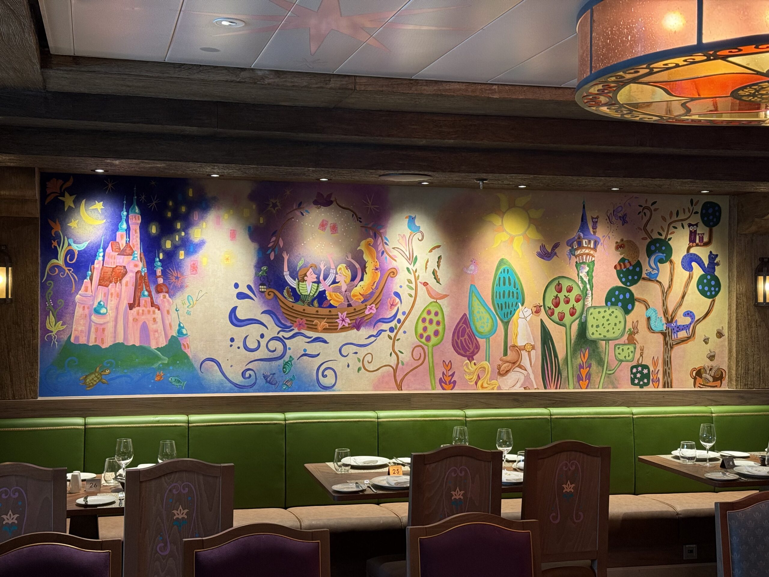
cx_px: 384
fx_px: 1066
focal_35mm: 48
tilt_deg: +1.4
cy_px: 288
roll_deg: -0.1
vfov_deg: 30.3
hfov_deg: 39.7
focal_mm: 6.76
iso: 200
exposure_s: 1/59
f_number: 1.78
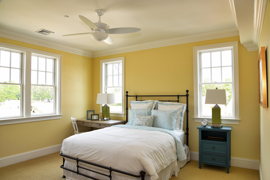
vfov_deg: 53.2
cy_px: 90
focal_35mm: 24
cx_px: 135
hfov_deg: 73.7
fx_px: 180
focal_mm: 24
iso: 100
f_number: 7.1
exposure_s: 1/15
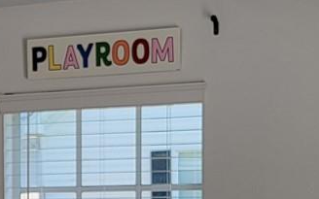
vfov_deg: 10.4
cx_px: -44
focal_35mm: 124
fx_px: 1078
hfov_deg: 16.3
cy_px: 240
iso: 16
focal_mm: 6.7
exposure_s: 1/136
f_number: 1.8
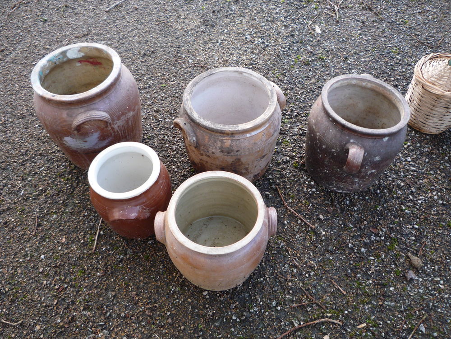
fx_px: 391
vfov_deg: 46.8
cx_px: 226
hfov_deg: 60.0
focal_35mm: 30
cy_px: 170
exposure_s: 1/30
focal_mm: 5.2
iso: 100
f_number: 3.3
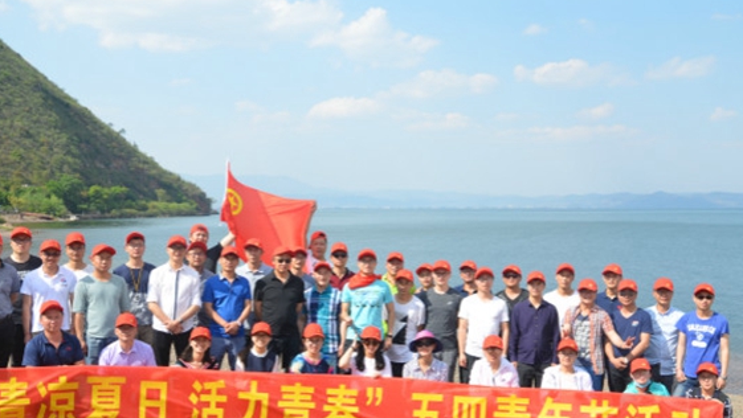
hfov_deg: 47.3
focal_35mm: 43
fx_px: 847
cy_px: 268
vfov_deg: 27.6
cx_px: 355
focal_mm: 22
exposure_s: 1/320
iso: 100
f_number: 9
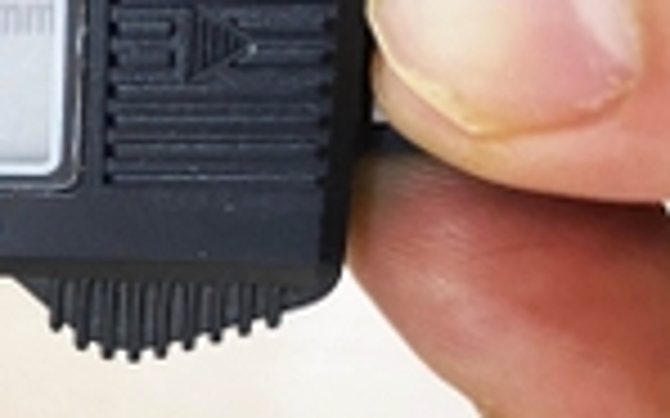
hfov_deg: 19.7
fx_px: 1624
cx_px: -378
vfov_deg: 14.4
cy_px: 440
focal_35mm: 89
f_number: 1.8
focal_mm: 4.25
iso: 200
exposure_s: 1/50
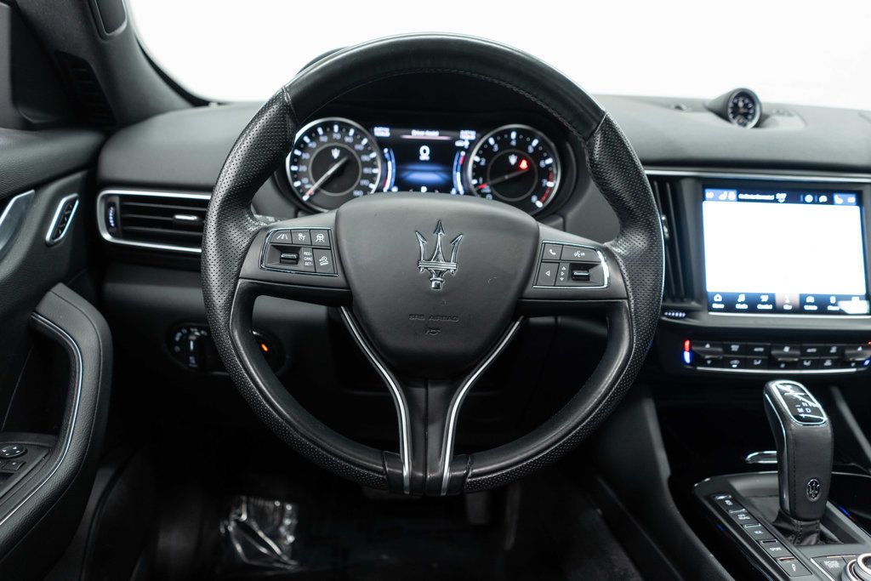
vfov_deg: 46.4
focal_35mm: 28
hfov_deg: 65.5
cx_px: 436
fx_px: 677
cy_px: 290
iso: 1000
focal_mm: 28
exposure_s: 1/50
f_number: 3.5
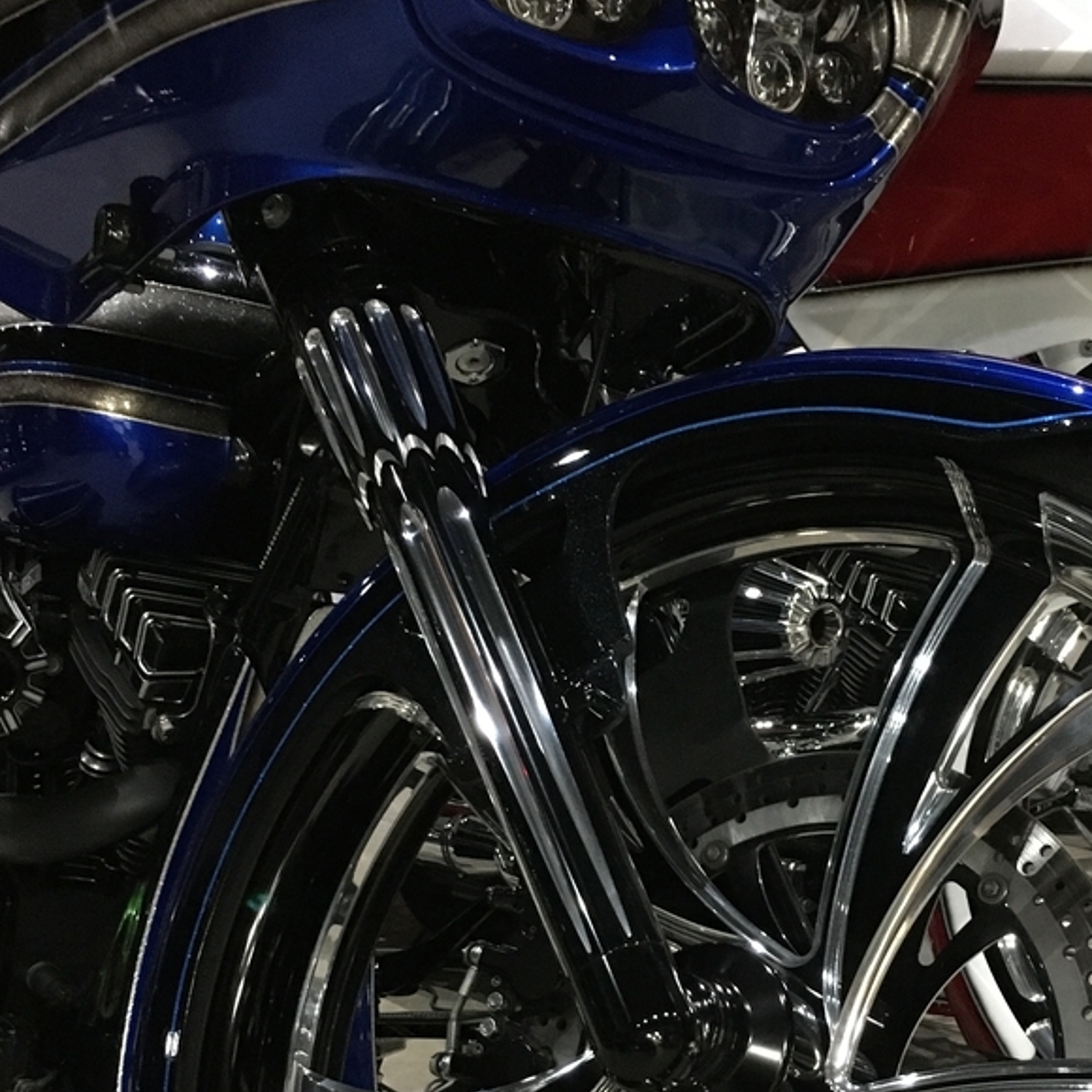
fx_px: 1892
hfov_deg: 32.0
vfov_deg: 31.7
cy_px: 808
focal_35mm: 53
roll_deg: +0.7
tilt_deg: -6.4
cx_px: 708
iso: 320
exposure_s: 1/15
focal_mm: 4.15
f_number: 2.2
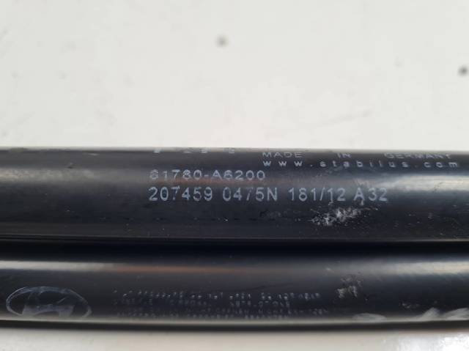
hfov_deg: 67.3
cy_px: 176
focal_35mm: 26
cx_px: 234
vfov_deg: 53.0
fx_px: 352
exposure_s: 1/172
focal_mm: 5.4
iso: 50
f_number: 1.8
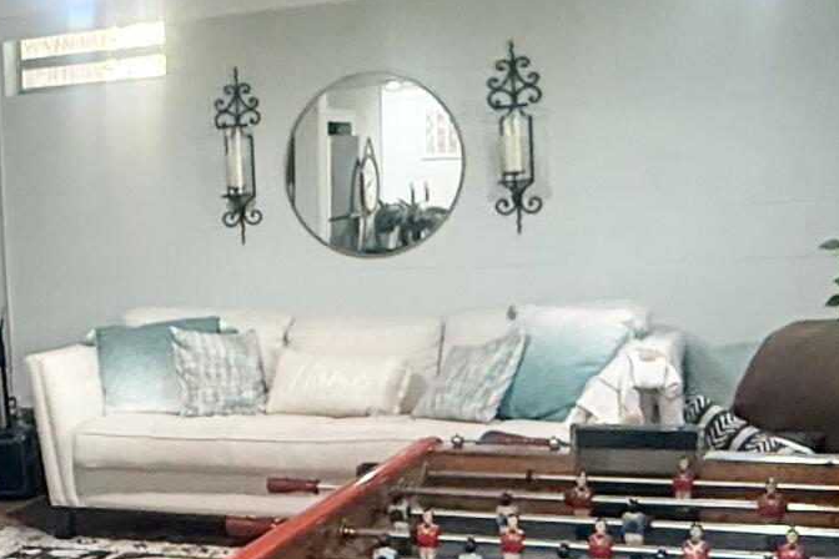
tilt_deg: -6.4
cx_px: 1
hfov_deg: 29.0
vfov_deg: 20.8
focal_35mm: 65
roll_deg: +3.3
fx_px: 1515
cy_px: 402
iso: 640
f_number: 2.2
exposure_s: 1/60
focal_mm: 2.22
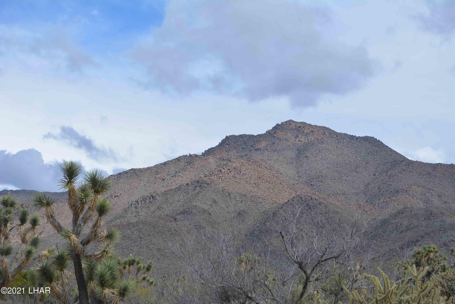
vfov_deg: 16.6
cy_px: 152
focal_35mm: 82
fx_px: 1043
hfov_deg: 24.6
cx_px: 228
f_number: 9
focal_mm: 55
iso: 100
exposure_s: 1/320
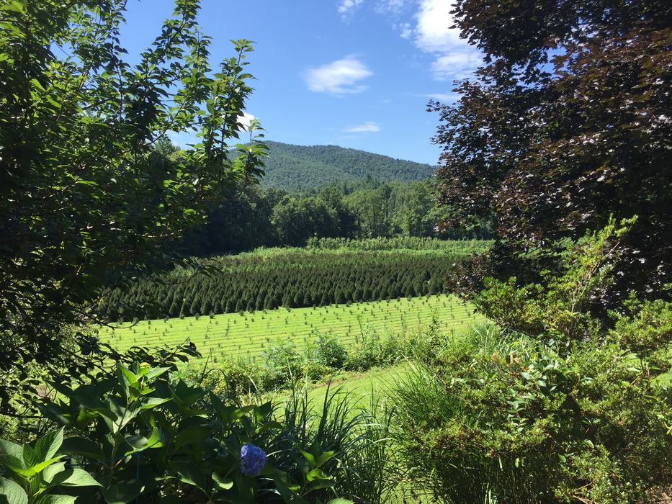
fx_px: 563
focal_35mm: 29
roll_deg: -1.3
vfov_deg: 48.2
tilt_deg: -3.4
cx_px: 336
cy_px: 252
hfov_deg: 61.7
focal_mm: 4.15
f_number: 2.2
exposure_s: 1/1068
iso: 32
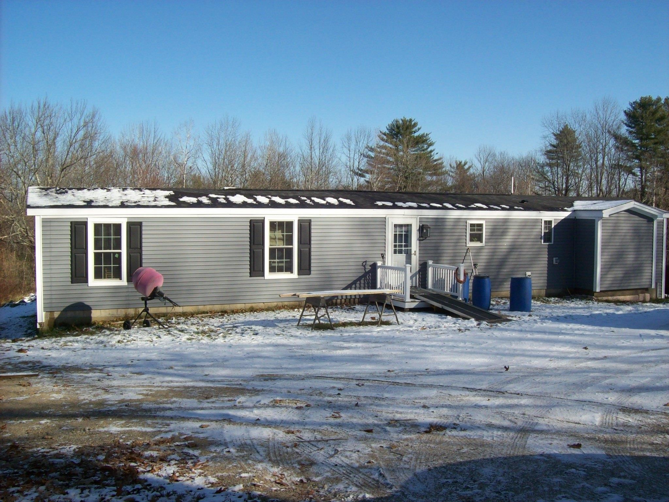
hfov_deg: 51.4
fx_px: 696
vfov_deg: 39.7
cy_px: 251
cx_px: 334
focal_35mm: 36
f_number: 4.8
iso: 80
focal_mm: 6
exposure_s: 1/531
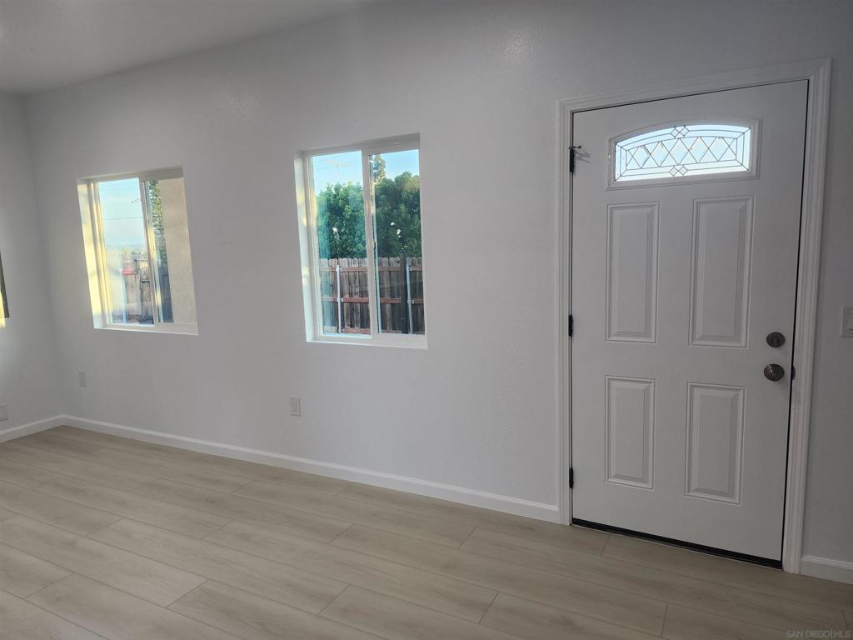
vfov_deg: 58.9
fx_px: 567
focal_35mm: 23
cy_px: 320
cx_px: 426
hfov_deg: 73.9
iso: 125
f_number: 1.8
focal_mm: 6.4
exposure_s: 1/180
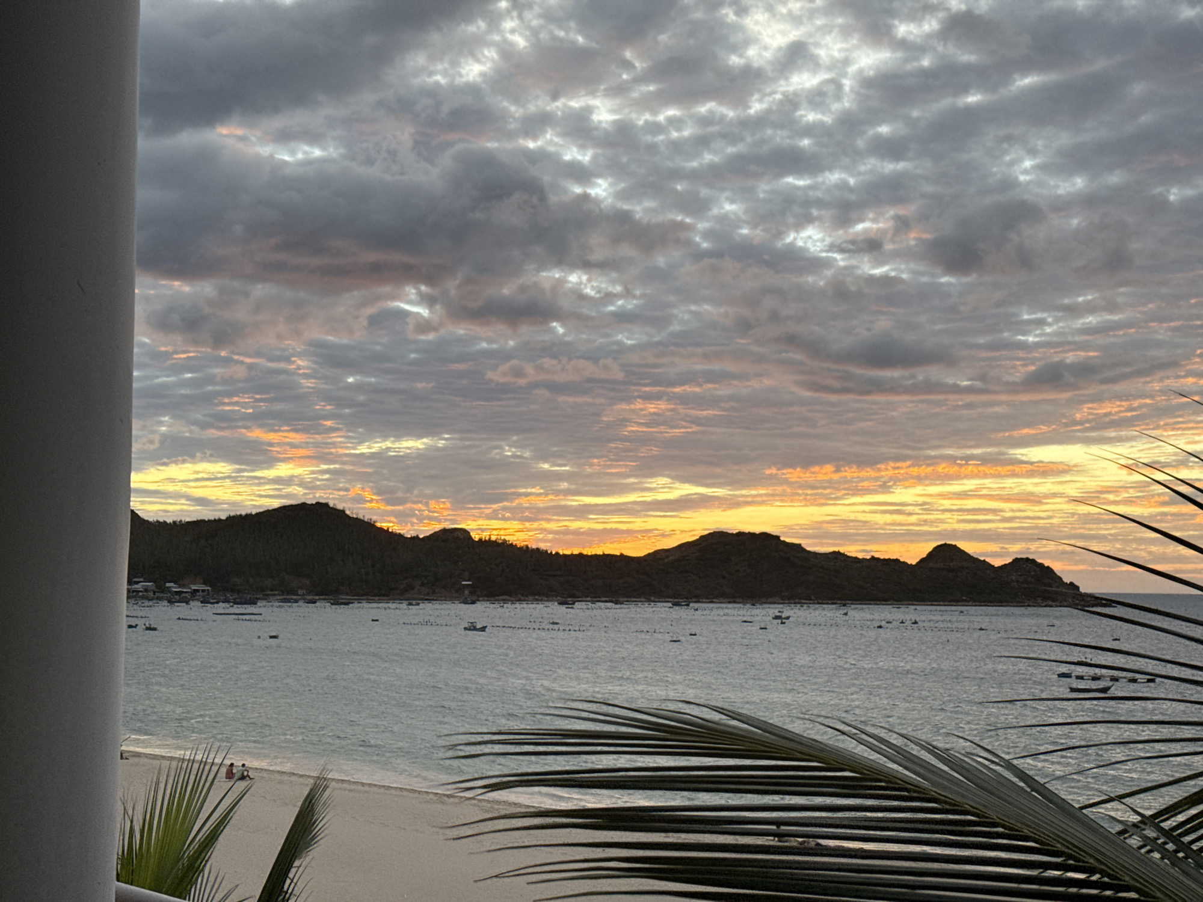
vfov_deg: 30.3
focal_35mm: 48
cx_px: 602
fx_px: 1668
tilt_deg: +4.1
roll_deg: -0.8
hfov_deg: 39.7
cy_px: 451
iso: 50
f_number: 1.78
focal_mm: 6.76
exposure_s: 1/121
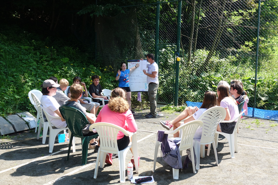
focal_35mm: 38
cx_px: 139
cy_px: 92
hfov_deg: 50.7
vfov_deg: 35.1
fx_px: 293
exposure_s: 1/125
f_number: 5.6
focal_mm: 13.92
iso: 125
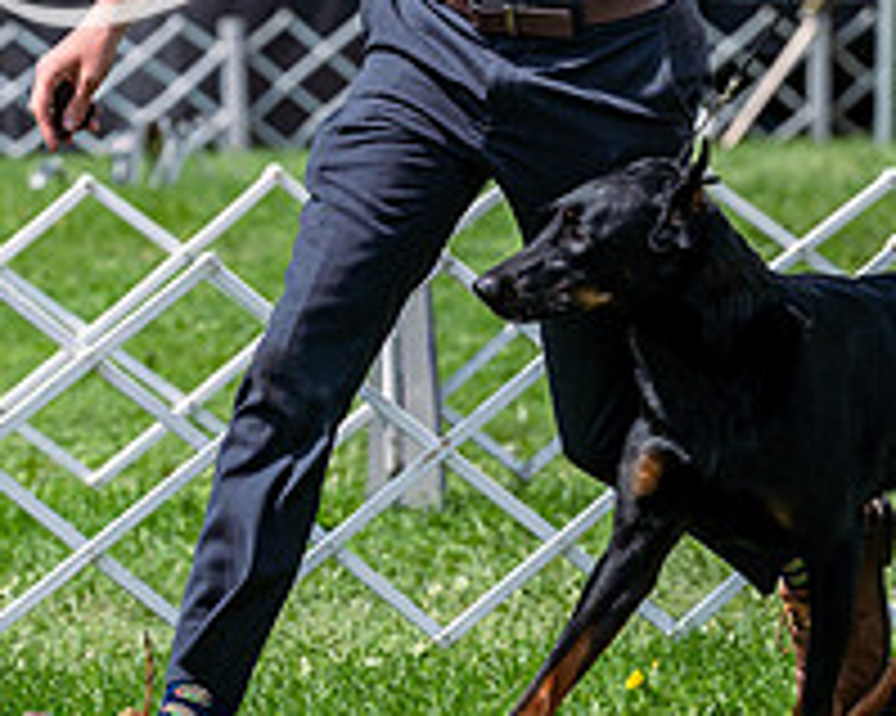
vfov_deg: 3.1
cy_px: 122
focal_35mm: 491
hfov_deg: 3.9
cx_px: 709
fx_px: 13014
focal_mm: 154
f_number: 5
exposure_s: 1/1000
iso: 100
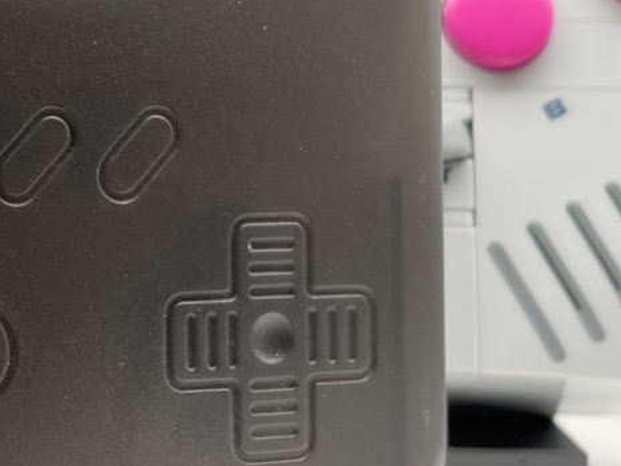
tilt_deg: -2.4
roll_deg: -0.6
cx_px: 31
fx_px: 2423
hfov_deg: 14.4
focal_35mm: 135
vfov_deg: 11.0
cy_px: 101
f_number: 1.6
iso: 50
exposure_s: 1/59
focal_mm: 5.96
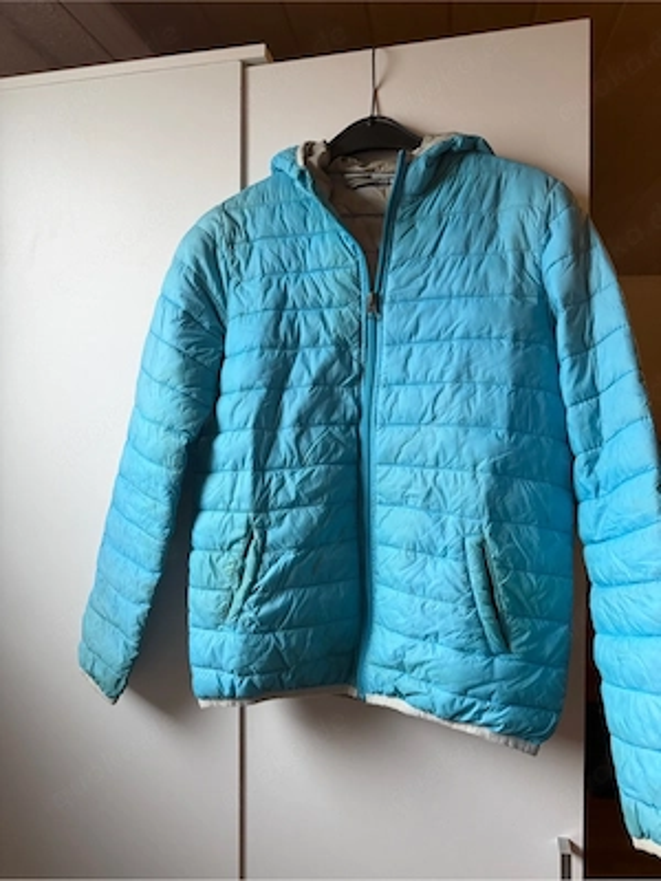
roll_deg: -1.4
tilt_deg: -0.8
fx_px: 611
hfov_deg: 56.8
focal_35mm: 24
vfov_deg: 71.6
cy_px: 440
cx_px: 330
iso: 200
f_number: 1.78
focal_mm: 6.76
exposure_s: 1/121
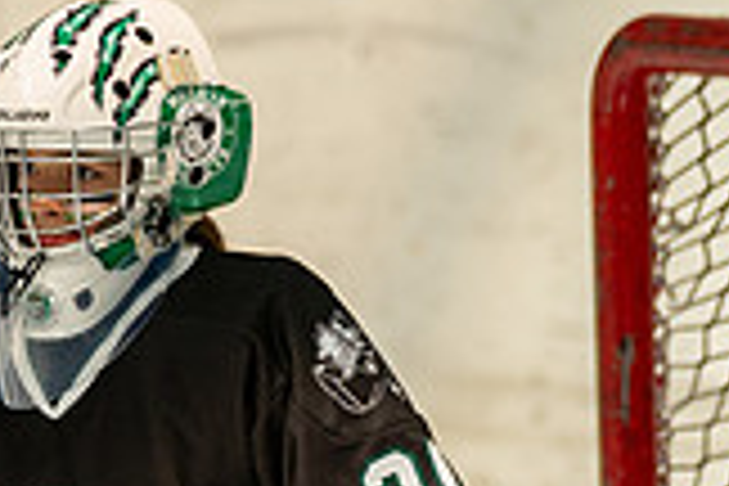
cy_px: 850
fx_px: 16563
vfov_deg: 1.7
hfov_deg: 2.5
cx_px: 75
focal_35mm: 818
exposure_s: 1/4000
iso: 1600
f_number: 3.5
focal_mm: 197
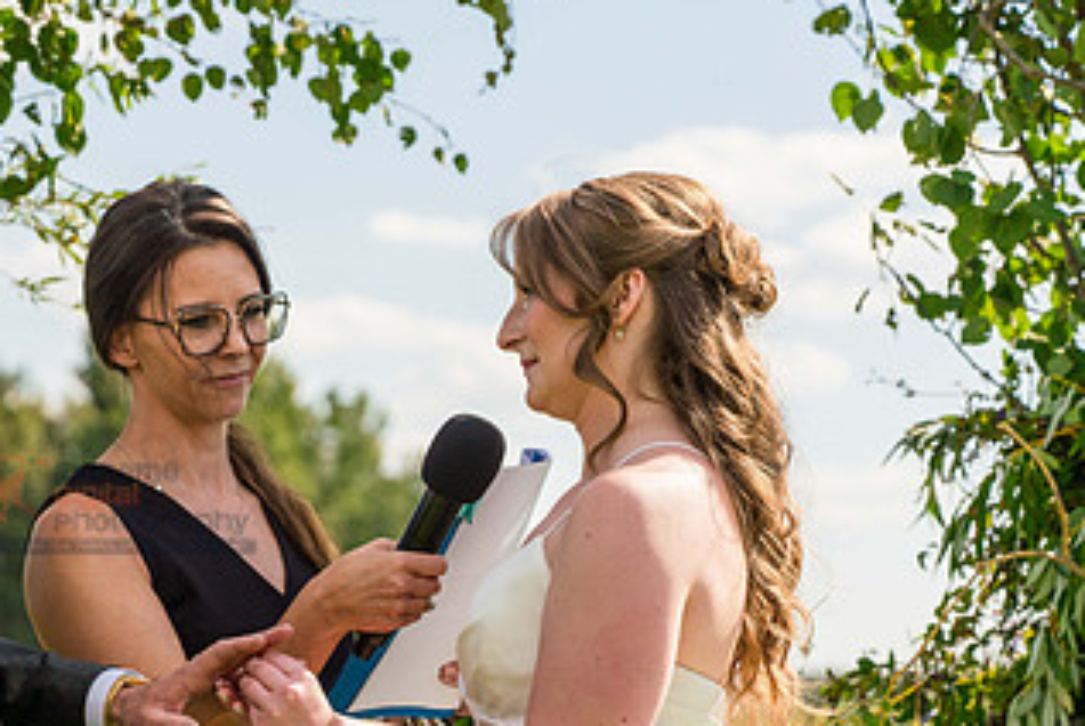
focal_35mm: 150
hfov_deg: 13.6
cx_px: 113
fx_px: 4525
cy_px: 502
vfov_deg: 9.2
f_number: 4.5
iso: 400
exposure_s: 1/2000
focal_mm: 82
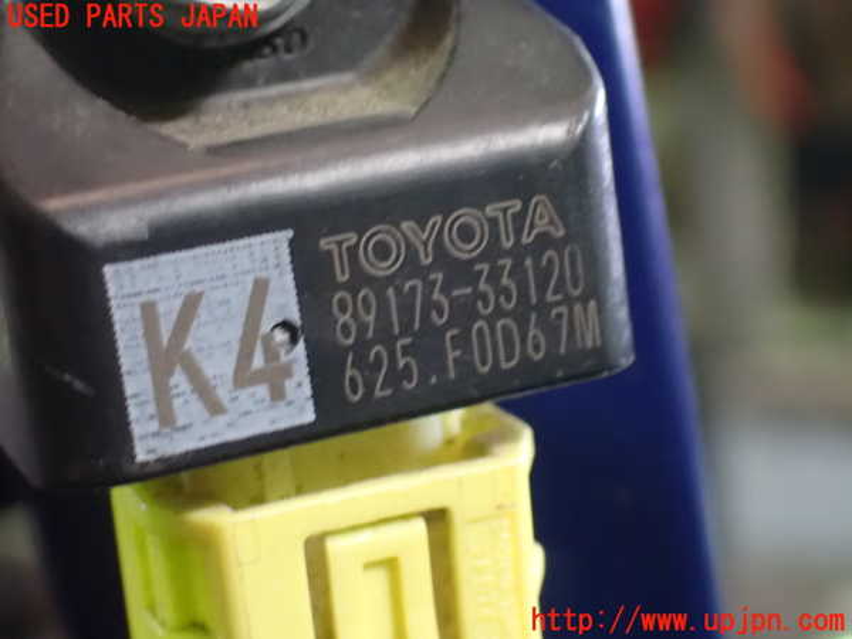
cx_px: 426
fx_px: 2018
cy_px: 320
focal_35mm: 82
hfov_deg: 23.8
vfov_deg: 18.0
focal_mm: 14.62
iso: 1600
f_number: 4.3
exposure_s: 1/25
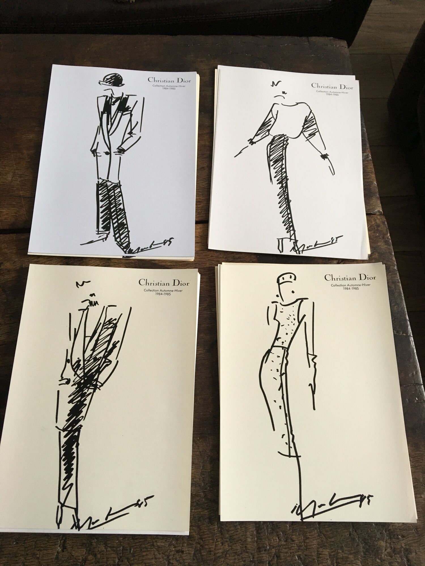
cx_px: 212
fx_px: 475
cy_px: 283
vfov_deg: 61.7
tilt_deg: -69.6
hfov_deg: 48.2
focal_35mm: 29
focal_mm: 4.15
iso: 125
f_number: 2.2
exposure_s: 1/33
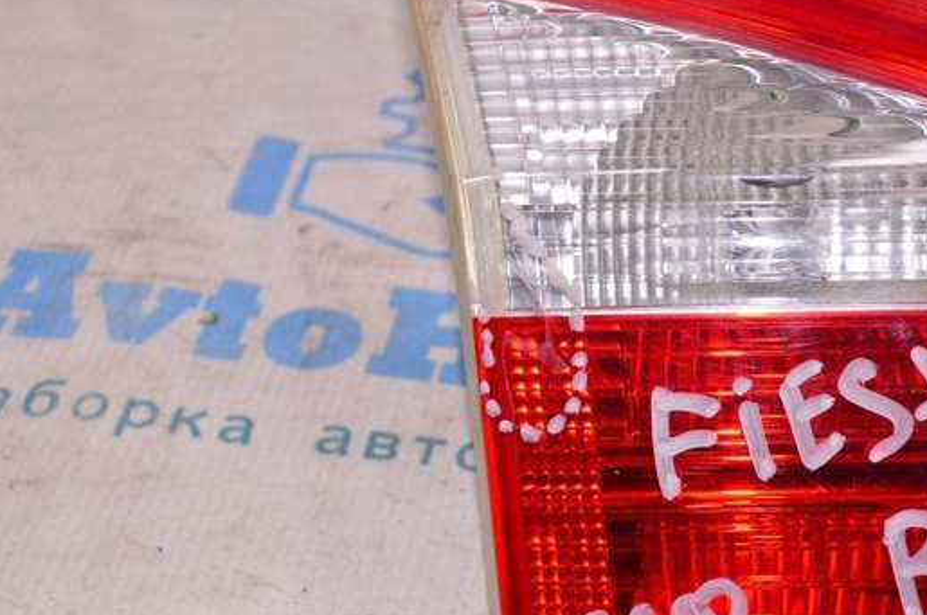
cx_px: 545
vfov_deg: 13.3
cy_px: 283
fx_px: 2639
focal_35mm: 103
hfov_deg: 19.9
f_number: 8
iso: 1600
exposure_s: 1/200
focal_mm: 55
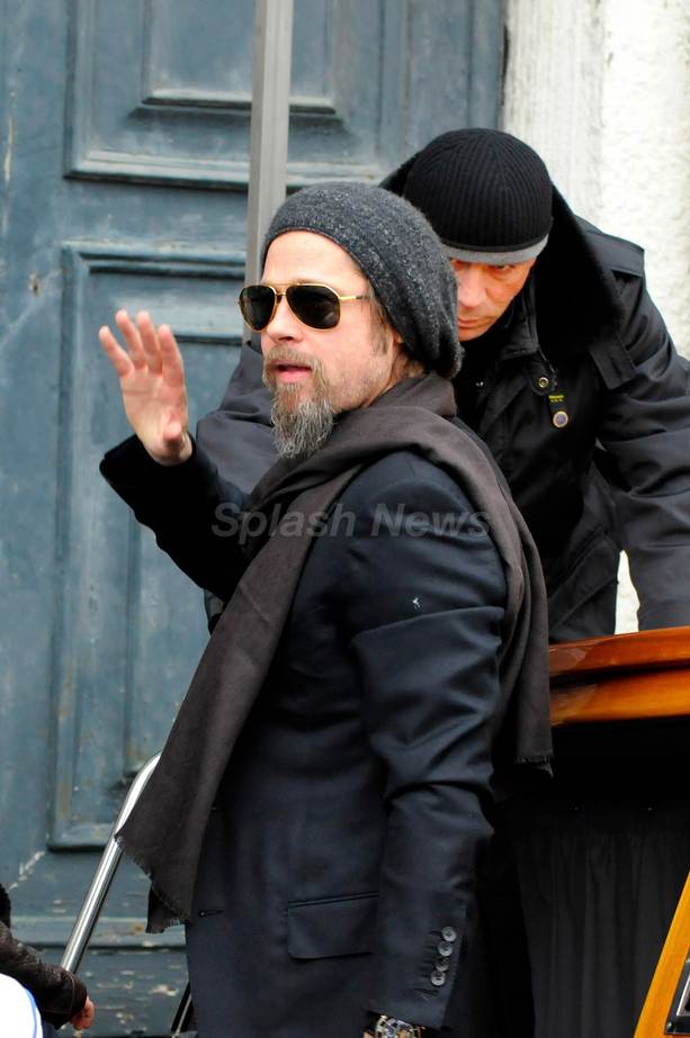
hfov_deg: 13.0
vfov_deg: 19.5
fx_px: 3026
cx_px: 345
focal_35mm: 105
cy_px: 519
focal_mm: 70
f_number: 5
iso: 800
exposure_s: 1/320
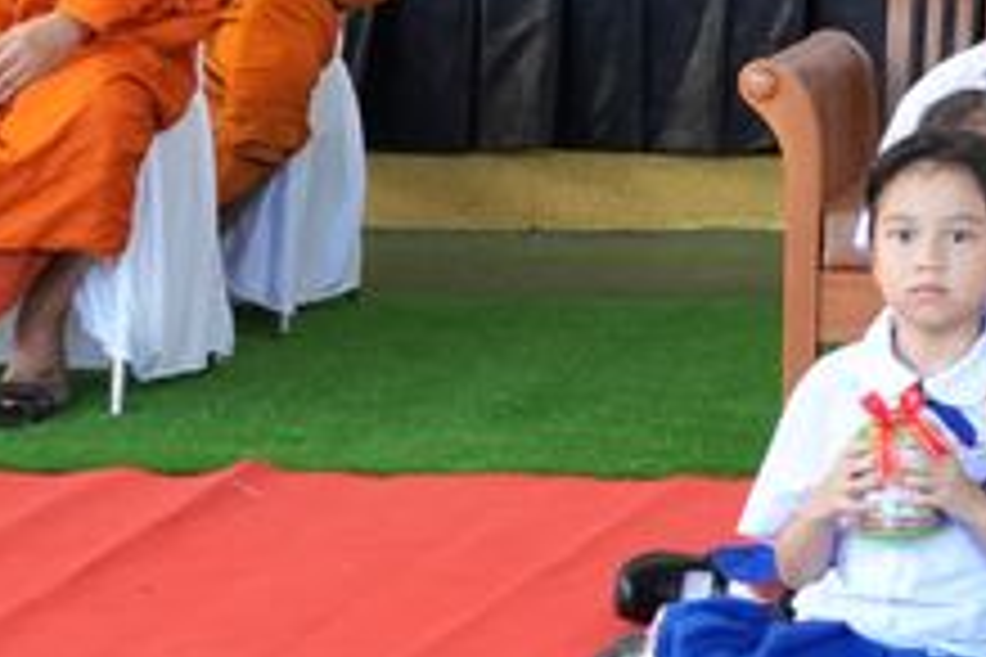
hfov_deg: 8.3
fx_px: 6381
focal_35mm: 233
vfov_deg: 5.8
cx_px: 2053
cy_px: -601
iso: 1250
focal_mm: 34
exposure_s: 1/125
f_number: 5.6
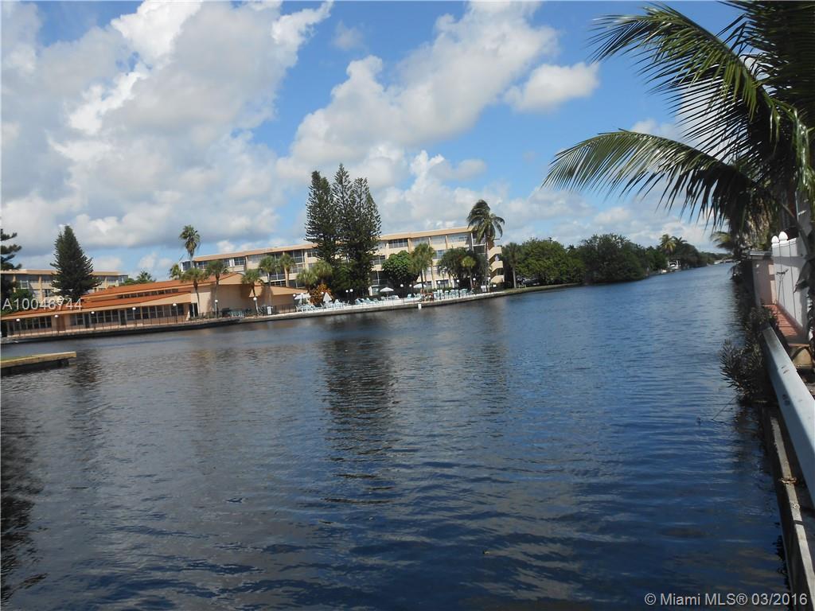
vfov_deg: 46.8
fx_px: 706
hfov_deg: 60.0
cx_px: 408
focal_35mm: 30
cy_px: 306
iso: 80
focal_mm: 5.3
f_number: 3.8
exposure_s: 1/1250
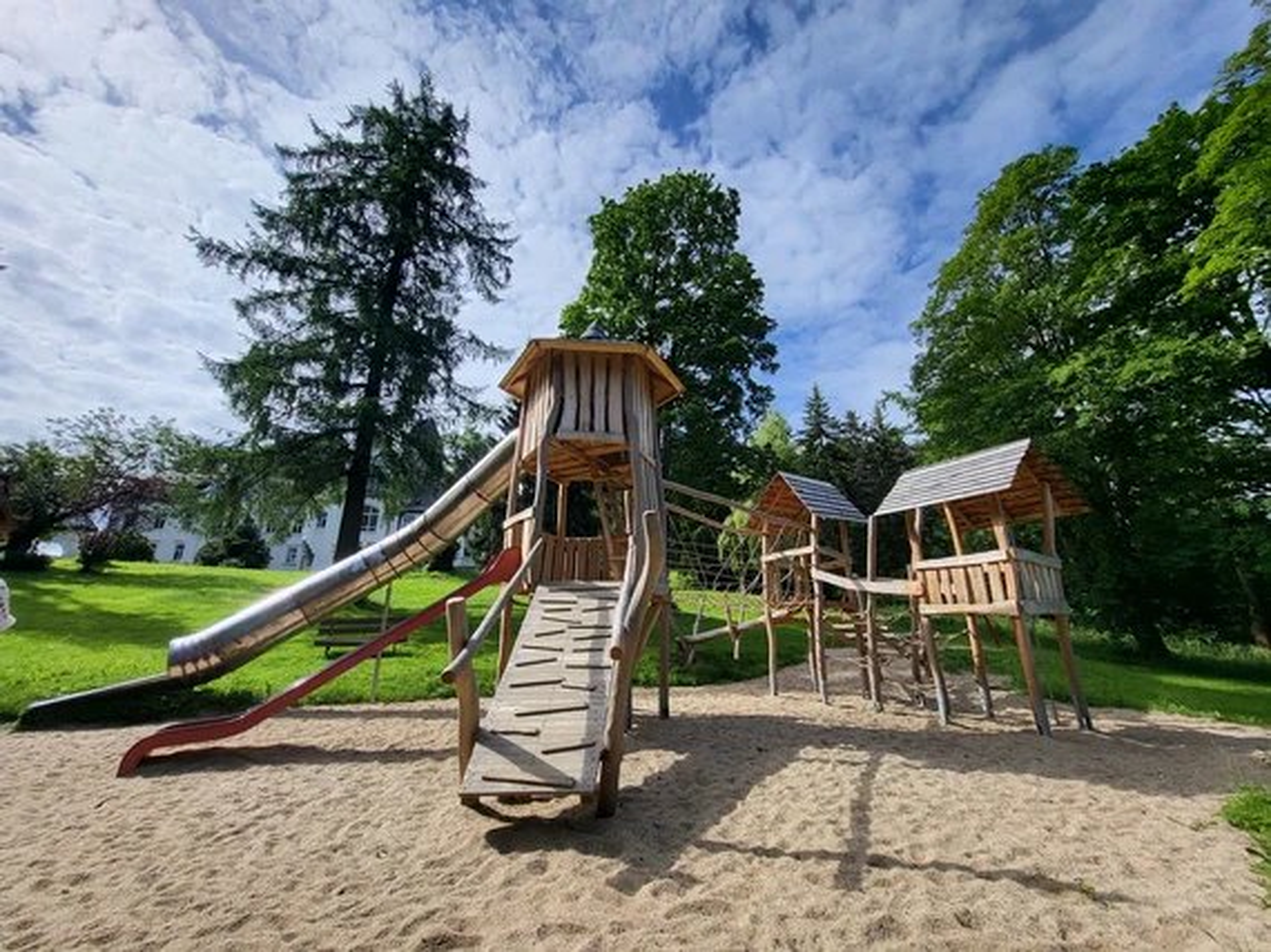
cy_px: 476
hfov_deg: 106.2
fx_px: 477
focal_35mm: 13
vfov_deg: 89.9
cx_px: 636
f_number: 2.2
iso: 32
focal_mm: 1.74
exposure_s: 1/1480
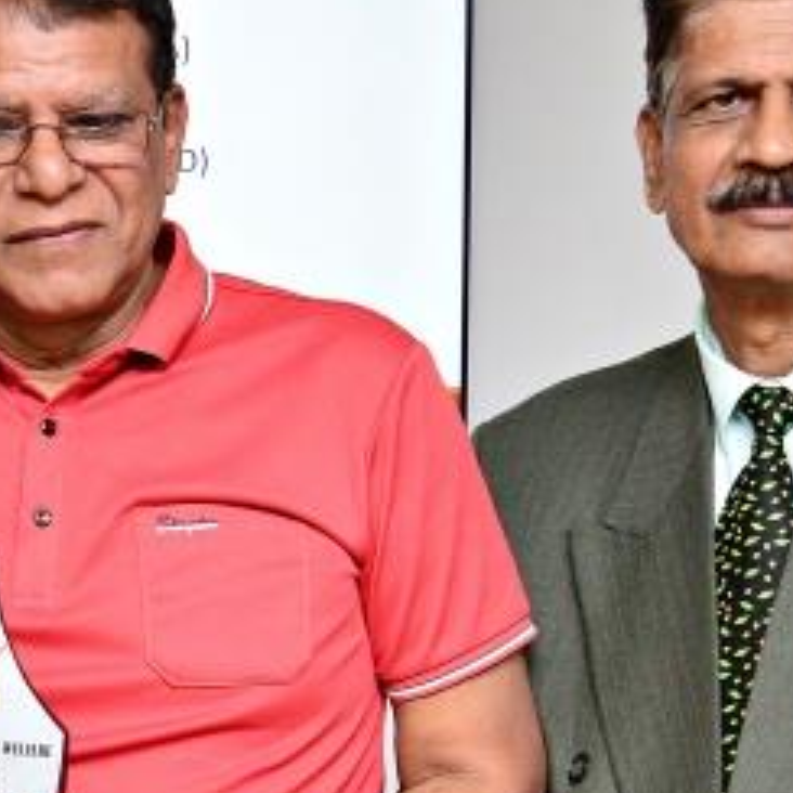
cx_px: -354
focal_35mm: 107
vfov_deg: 15.9
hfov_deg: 15.2
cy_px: 809
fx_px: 2773
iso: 2500
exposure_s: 1/160
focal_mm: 30
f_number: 5.6
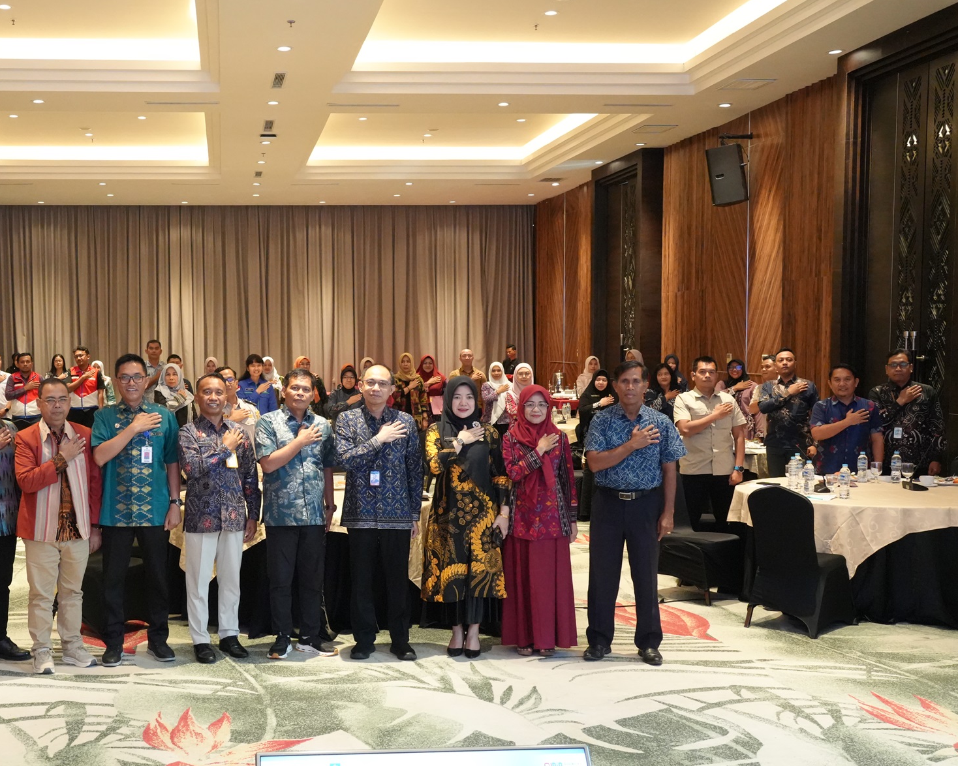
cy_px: 420
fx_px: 1219
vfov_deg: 34.9
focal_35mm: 43
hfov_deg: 42.2
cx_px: 301
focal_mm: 32
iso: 10000
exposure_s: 1/160
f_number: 5
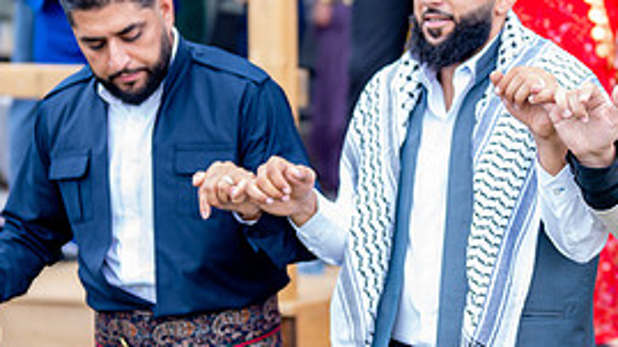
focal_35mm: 113
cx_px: 420
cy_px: 224
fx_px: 1851
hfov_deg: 18.9
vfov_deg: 10.7
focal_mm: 50
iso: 80
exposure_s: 1/500
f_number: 1.4
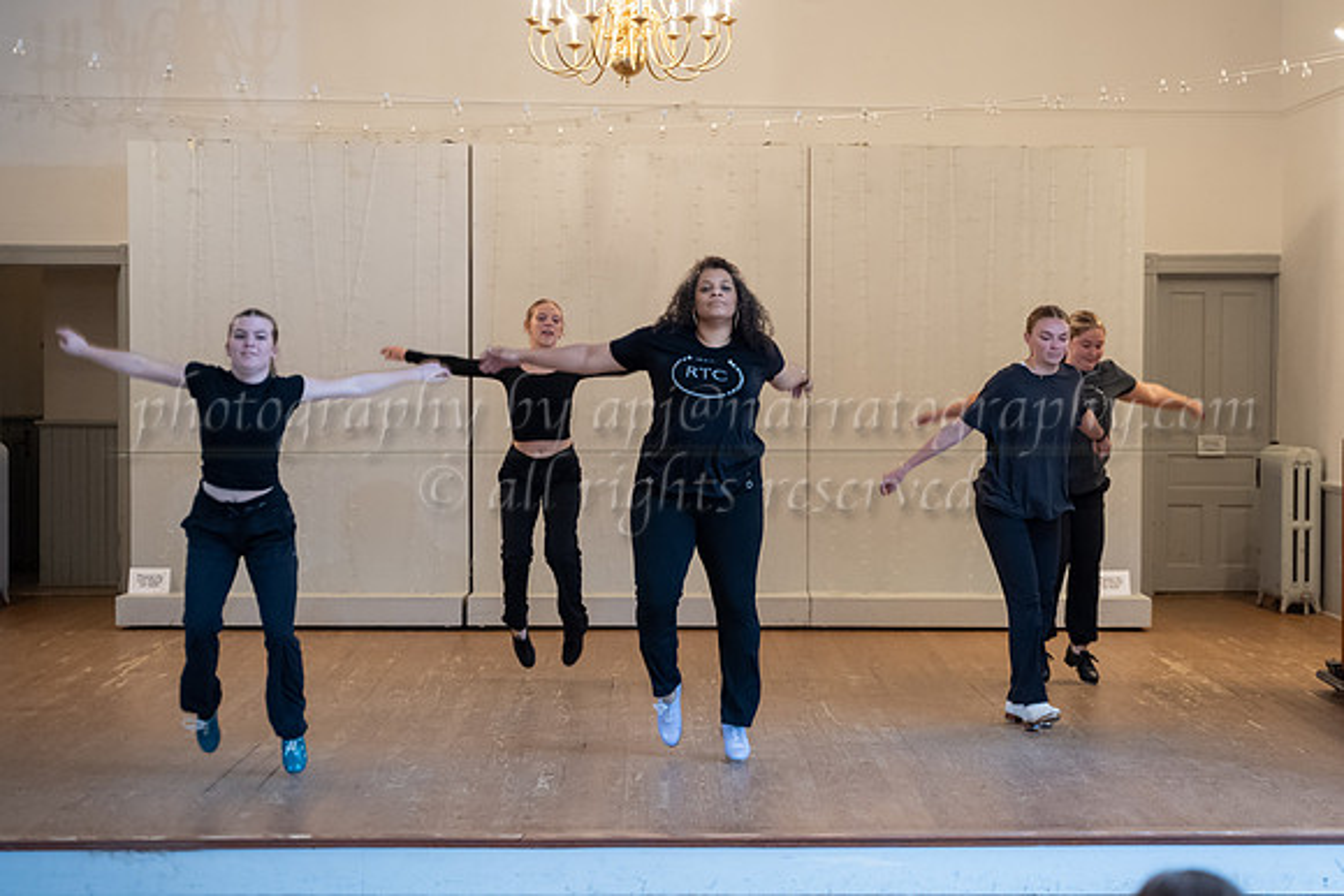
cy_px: 451
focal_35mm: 72
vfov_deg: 19.0
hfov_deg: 28.1
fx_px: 2682
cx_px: 796
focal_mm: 60
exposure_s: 1/200
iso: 1600
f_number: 2.8
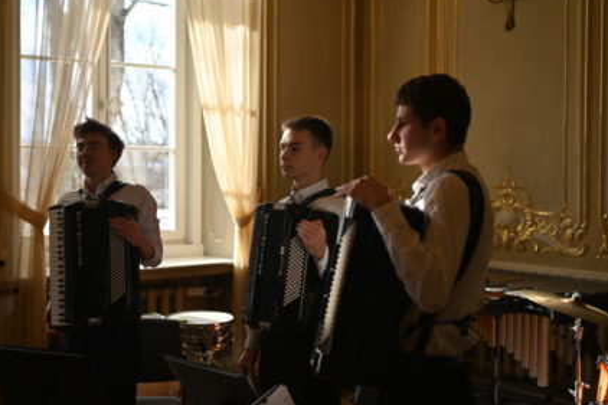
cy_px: 177
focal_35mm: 57
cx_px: 273
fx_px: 962
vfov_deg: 23.7
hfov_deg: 35.0
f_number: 2.8
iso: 320
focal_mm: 50
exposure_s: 1/1000
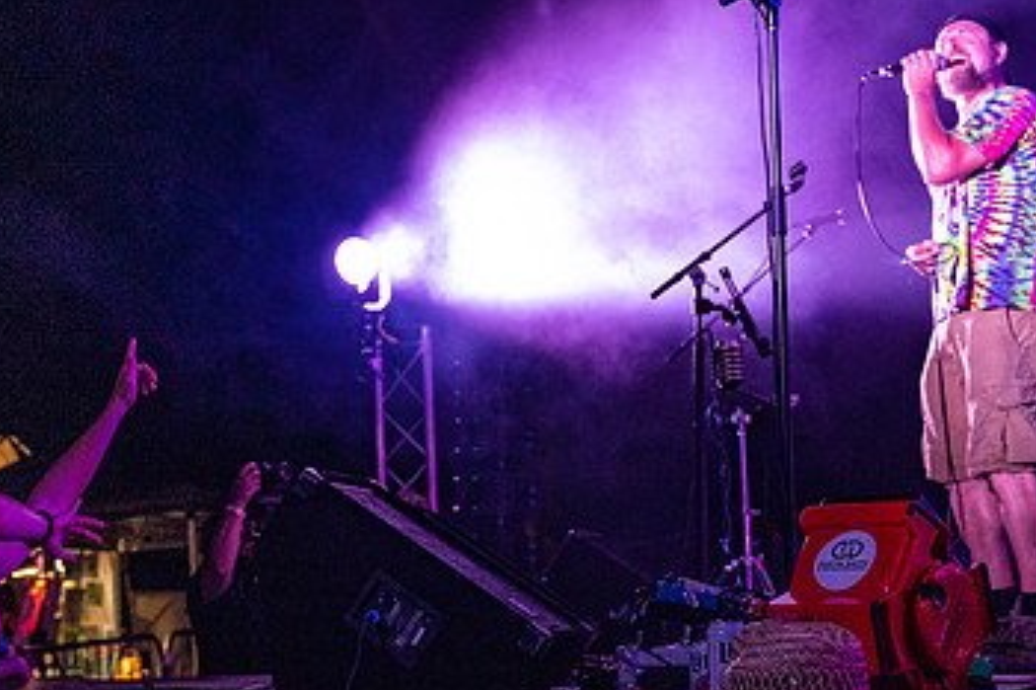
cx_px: 432
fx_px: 1956
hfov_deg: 29.6
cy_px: 372
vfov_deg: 20.0
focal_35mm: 68
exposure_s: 1/200
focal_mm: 41
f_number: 4.5
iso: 6400
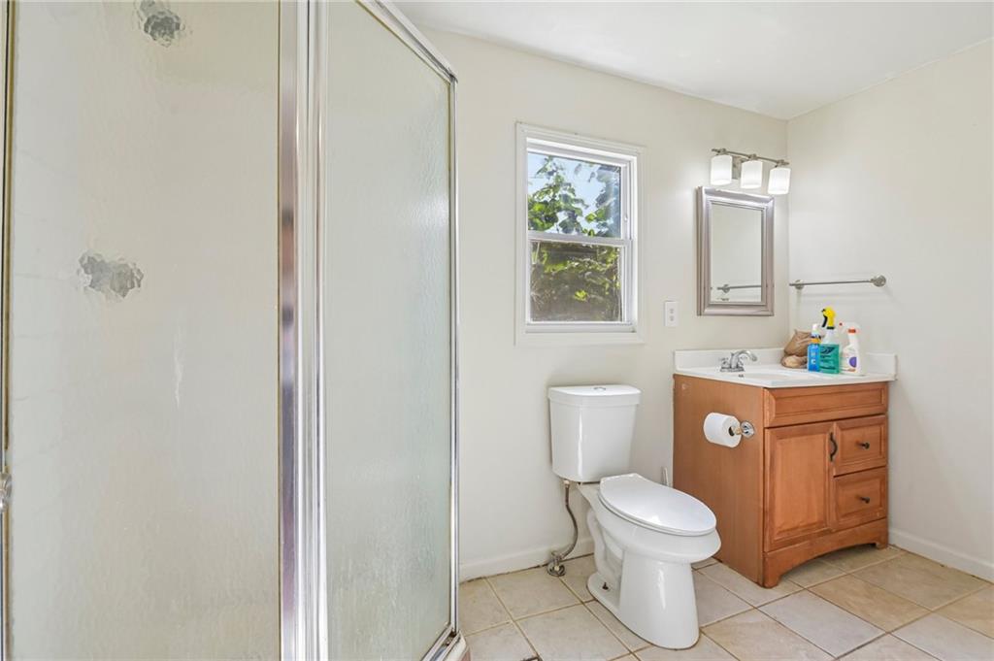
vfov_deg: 73.7
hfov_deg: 96.8
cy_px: 330
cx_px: 497
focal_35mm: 16
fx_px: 441
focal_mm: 16
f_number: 8
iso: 200
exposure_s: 1/80
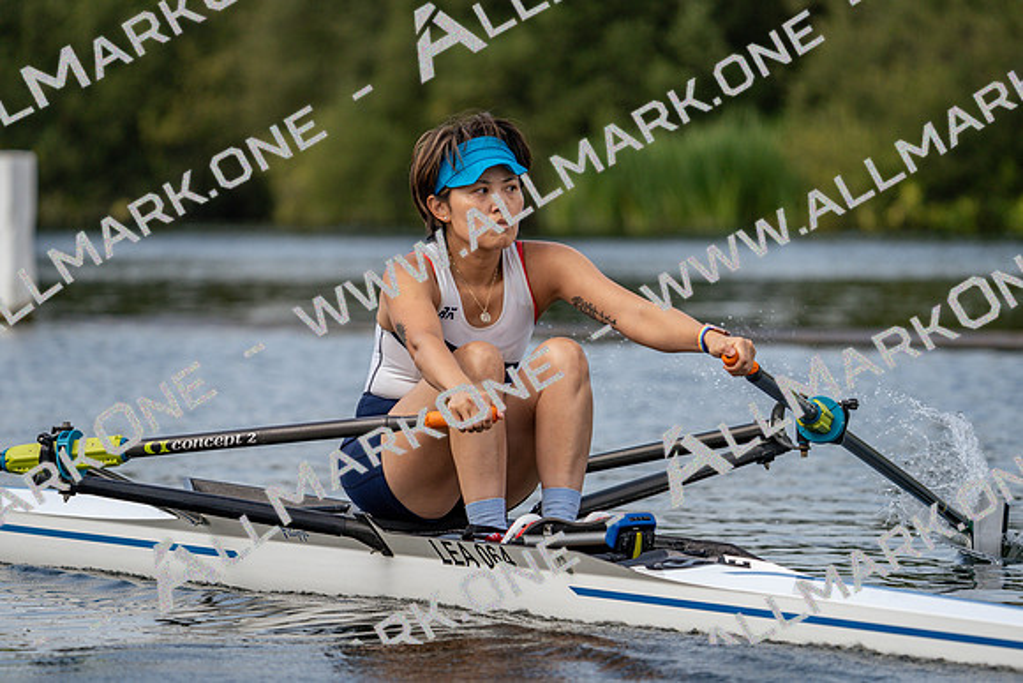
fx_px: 8384
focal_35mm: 295
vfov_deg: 4.7
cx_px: 512
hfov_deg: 7.0
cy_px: 342
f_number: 5.6
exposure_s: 1/1600
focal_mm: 295
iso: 400
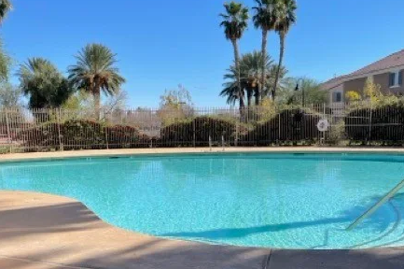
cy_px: 210
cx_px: 222
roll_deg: +0.1
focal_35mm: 40
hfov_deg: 48.4
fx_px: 449
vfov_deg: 32.5
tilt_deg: -10.3
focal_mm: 4.2
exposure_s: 1/3401
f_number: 1.6
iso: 32
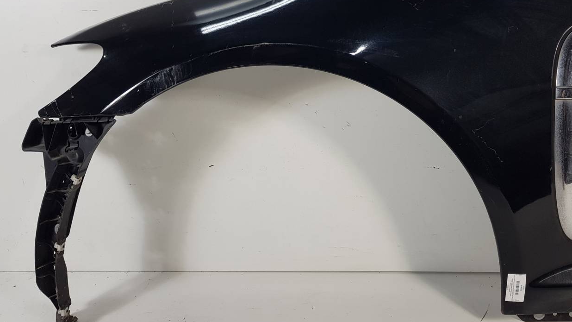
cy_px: 126
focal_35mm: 33
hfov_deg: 59.2
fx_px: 500
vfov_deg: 35.5
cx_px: 330
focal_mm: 4.2
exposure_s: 1/100
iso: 50
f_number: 1.7
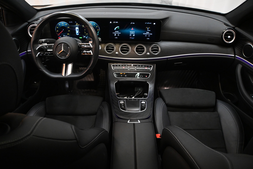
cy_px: 84
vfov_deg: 29.4
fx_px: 321
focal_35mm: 46
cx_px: 126
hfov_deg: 43.0
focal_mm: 30.5
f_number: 5.6
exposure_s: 1/125
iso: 3200
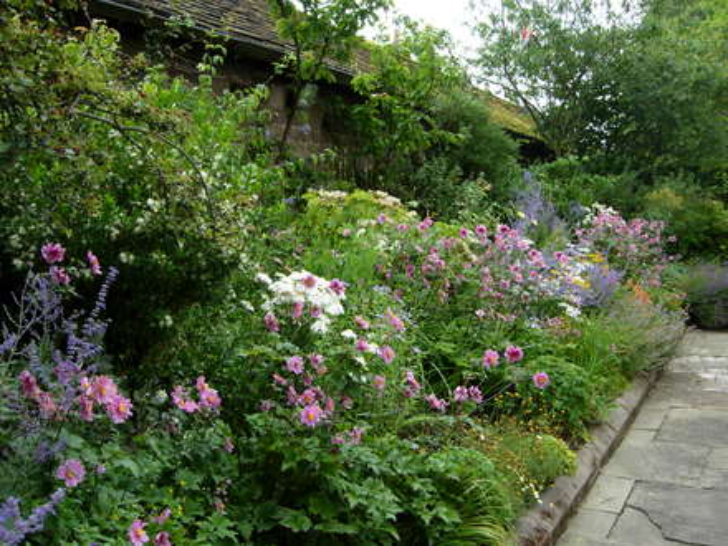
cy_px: 273
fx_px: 757
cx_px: 364
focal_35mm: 36
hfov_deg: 51.4
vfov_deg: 39.7
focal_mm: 7.5
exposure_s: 1/117
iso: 50
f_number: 3.4
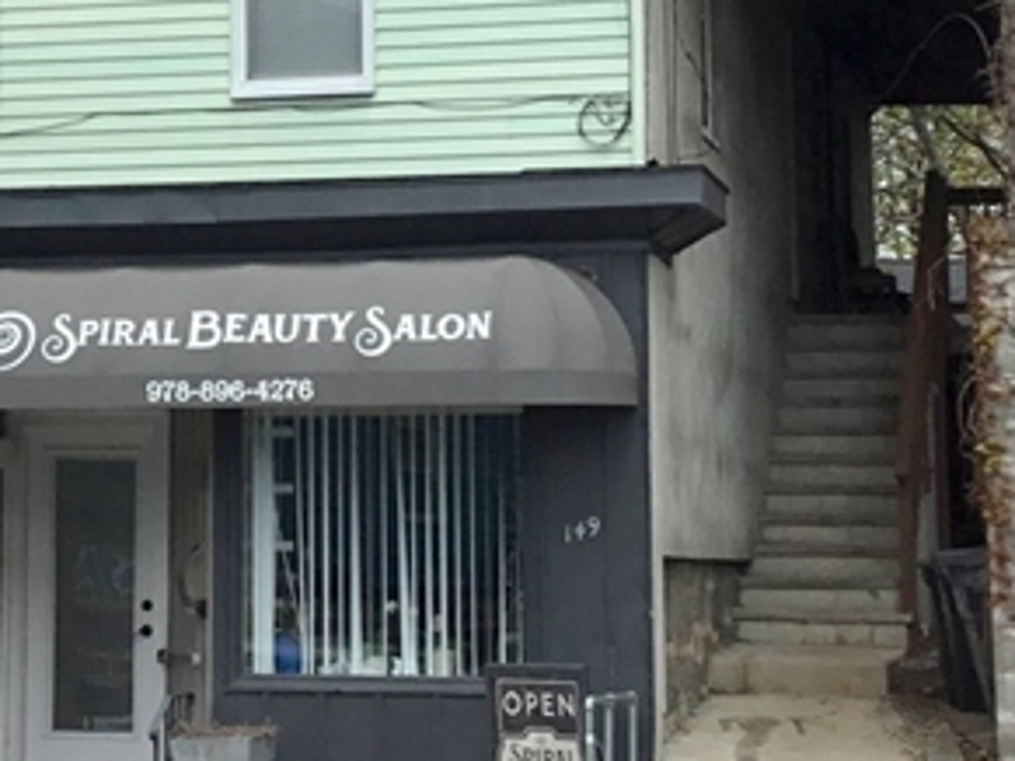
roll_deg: -1.8
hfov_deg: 17.9
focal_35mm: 109
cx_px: 202
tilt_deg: +8.6
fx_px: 3195
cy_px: 45
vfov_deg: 13.4
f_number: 2.4
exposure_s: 1/1942
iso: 25
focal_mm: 3.3
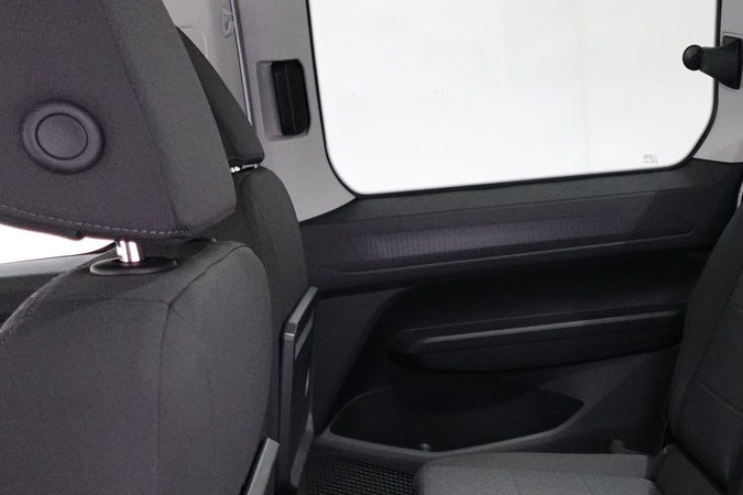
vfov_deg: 27.1
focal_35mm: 48
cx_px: 686
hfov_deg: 38.0
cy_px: 447
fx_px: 991
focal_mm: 7.6
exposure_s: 1/80
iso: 2000
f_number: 2
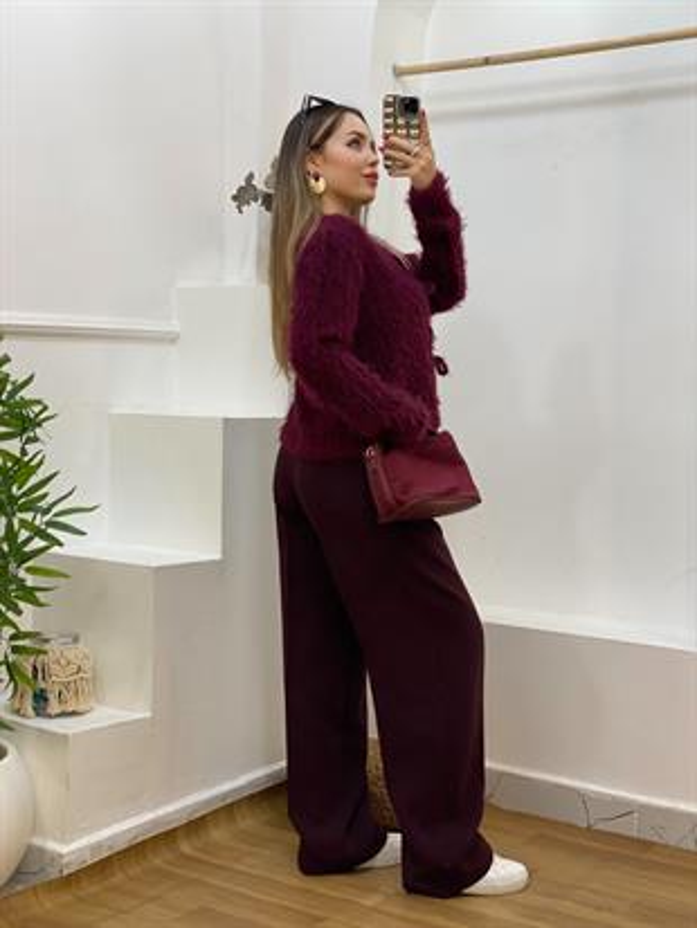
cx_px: 348
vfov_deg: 36.8
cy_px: 464
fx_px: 1395
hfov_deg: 28.0
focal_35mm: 52
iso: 100
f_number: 2
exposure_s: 1/100
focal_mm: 6
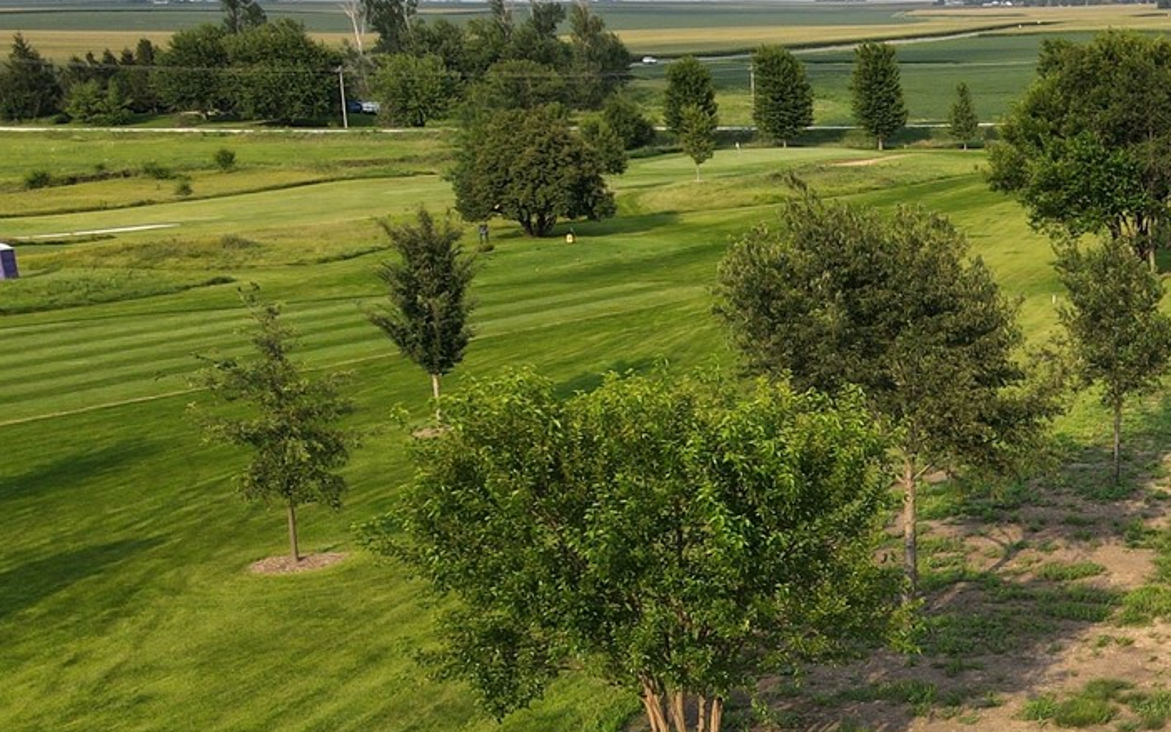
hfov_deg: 31.3
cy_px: 570
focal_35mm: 58
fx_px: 1851
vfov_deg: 22.1
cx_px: 1278
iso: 100
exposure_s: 1/400
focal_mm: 4.5
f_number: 2.8
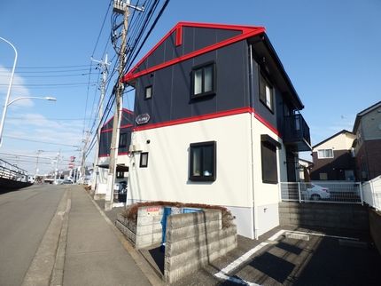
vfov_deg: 65.9
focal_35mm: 20
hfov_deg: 81.8
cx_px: 190
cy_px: 143
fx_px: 220
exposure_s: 1/1300
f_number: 2.8
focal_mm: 3.58
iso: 100
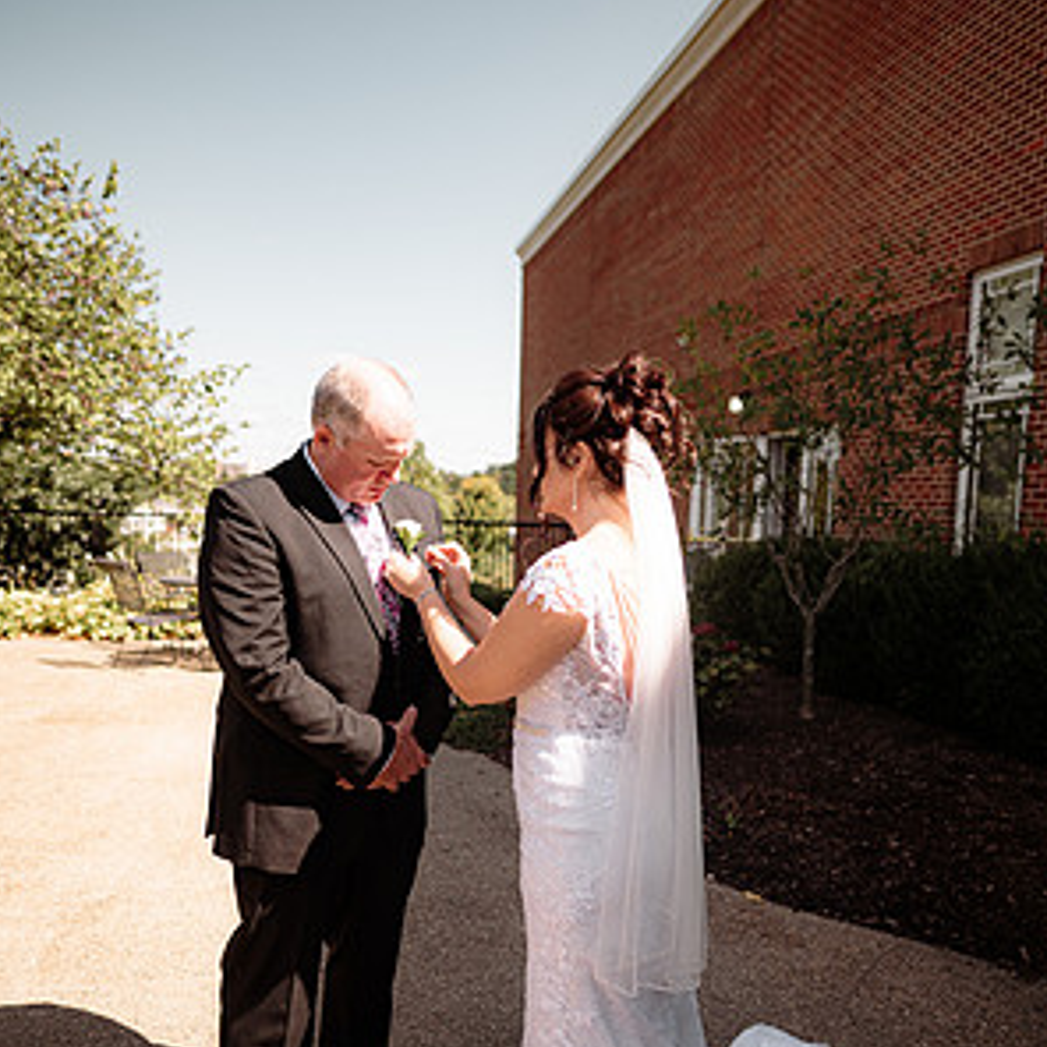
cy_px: 644
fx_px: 1061
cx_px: 527
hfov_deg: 52.5
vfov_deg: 52.1
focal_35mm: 31
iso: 125
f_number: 2.2
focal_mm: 24
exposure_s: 1/3200
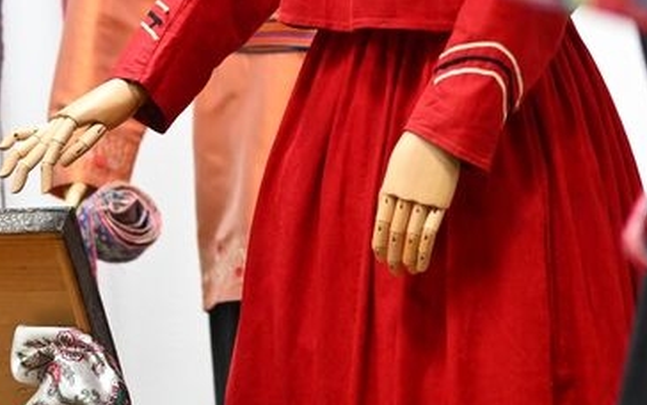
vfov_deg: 9.2
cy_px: -97
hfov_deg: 14.9
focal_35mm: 140
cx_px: 489
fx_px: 2470
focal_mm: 50
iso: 2500
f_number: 1.8
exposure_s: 1/640
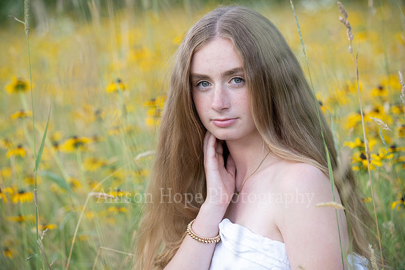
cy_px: 135
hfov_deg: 13.7
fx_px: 1688
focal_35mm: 150
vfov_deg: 9.2
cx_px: 202
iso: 500
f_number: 4
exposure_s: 1/320
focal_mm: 150
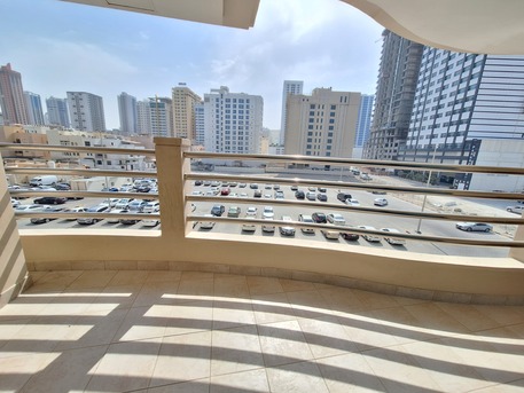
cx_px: 262
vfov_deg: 89.9
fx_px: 197
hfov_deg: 106.2
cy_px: 196
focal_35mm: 13
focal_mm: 1.74
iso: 40
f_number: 2.2
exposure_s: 1/1143
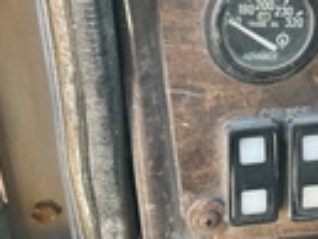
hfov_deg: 20.8
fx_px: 828
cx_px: 343
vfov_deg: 15.8
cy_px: -44
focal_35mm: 90
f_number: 1.8
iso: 64
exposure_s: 1/64
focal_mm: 3
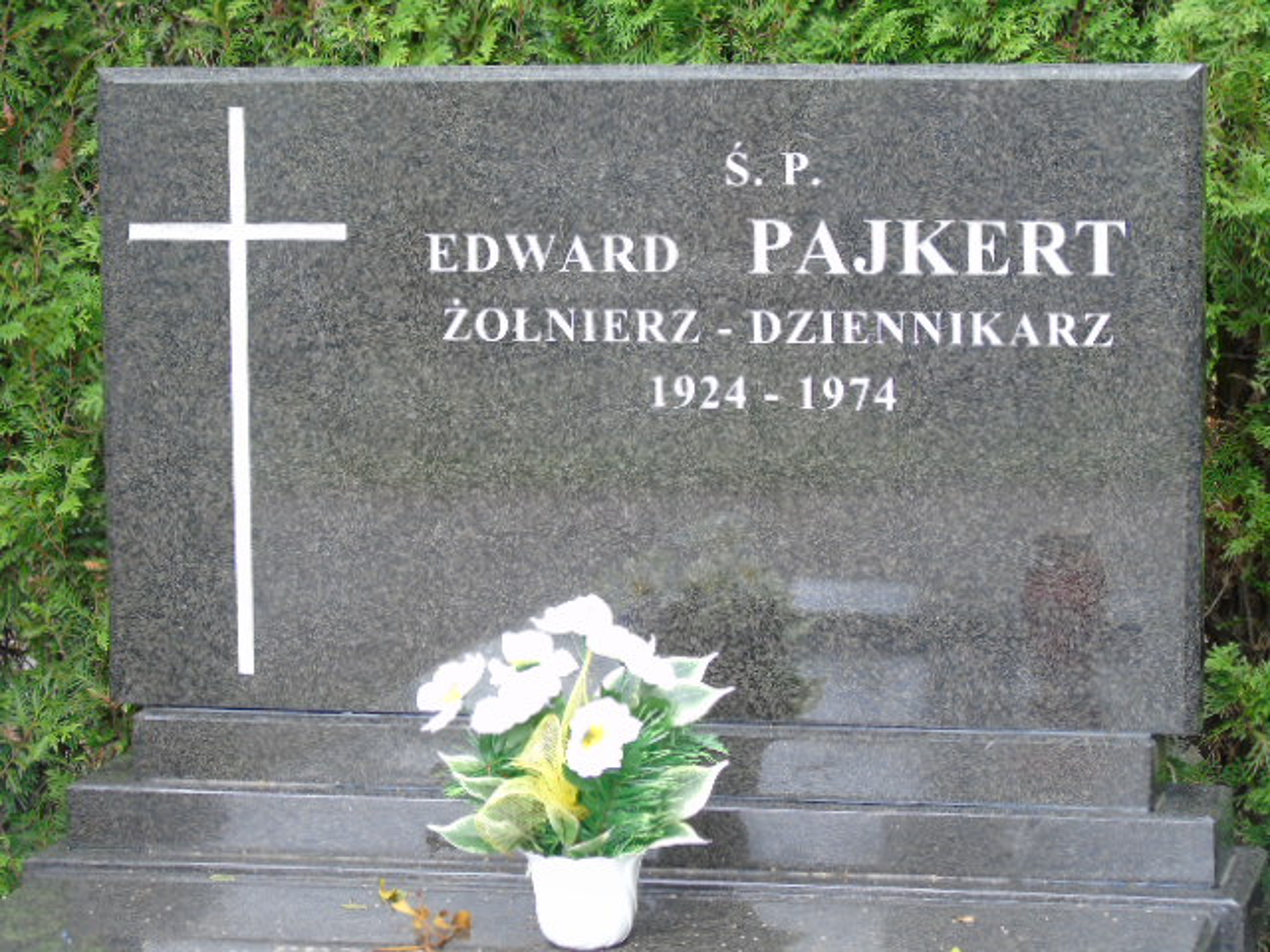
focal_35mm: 124
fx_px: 4549
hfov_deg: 15.9
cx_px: 635
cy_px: 476
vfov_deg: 12.0
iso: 80
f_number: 4.6
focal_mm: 22
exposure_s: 1/30
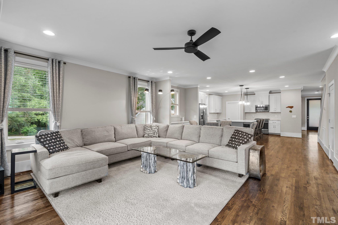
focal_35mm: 16
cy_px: 112
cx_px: 169
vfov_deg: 73.7
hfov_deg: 96.7
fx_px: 150
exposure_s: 1.5
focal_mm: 16
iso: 400
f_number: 8
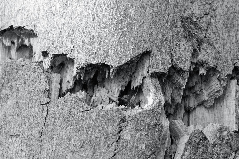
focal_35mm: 135
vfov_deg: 10.2
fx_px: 896
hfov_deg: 15.2
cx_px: 135
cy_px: 83
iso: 4000
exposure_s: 1/220
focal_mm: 78.1
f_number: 8
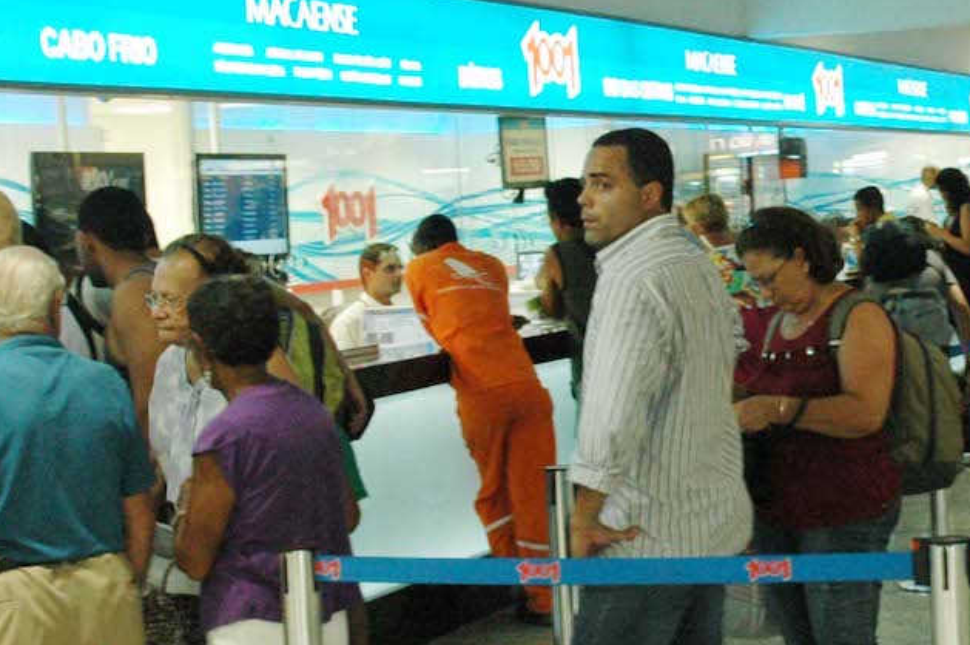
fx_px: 2503
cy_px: 259
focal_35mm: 93
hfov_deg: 21.5
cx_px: 851
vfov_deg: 14.7
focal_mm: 24
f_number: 7.1
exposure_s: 1/20
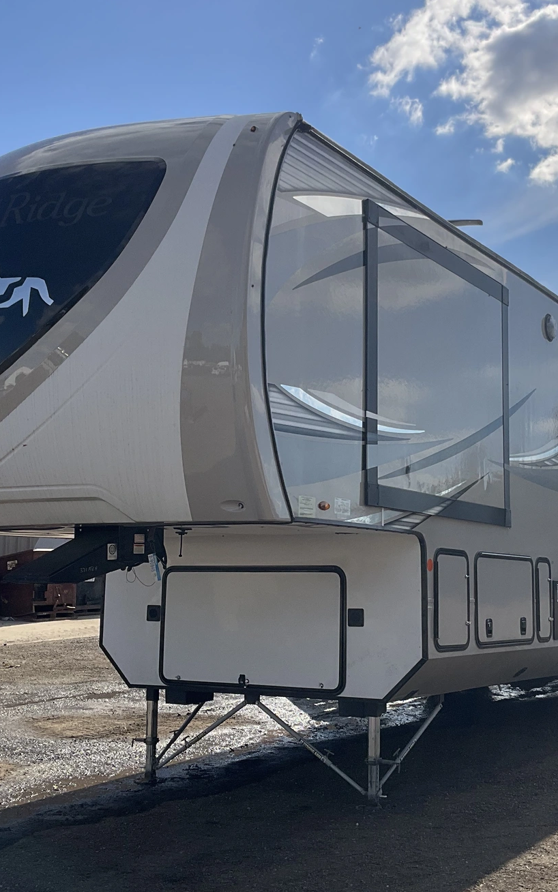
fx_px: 1143
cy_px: 445
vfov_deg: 42.6
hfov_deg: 27.4
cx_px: 313
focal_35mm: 47
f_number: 1.8
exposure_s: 1/3322
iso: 25
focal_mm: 3
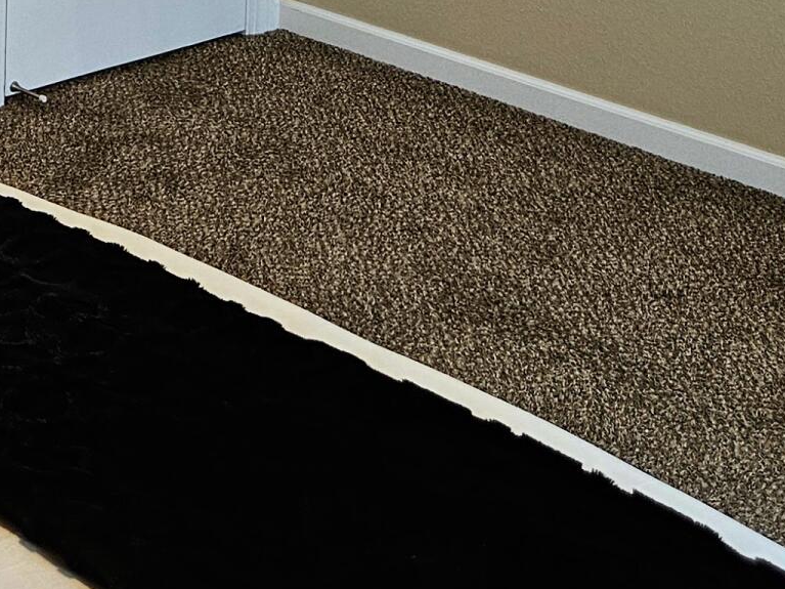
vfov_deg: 15.0
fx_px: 2041
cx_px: -123
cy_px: -342
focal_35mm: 90
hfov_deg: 20.5
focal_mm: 5.4
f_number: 1.8
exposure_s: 1/120
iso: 250
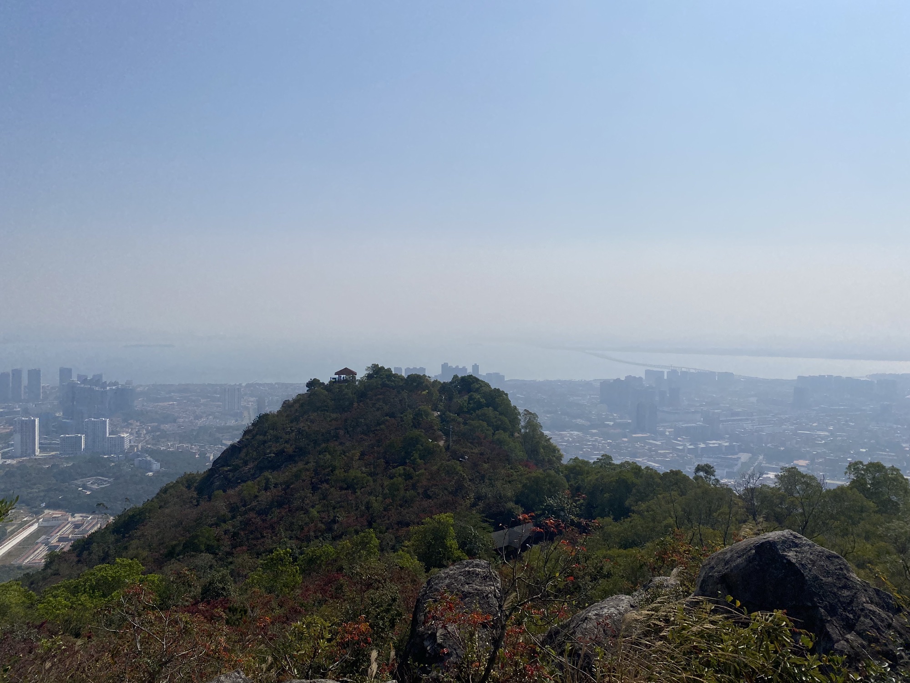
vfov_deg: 53.1
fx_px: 683
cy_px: 342
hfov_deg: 67.3
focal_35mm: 26
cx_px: 455
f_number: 1.8
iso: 32
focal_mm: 4.25
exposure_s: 1/10417
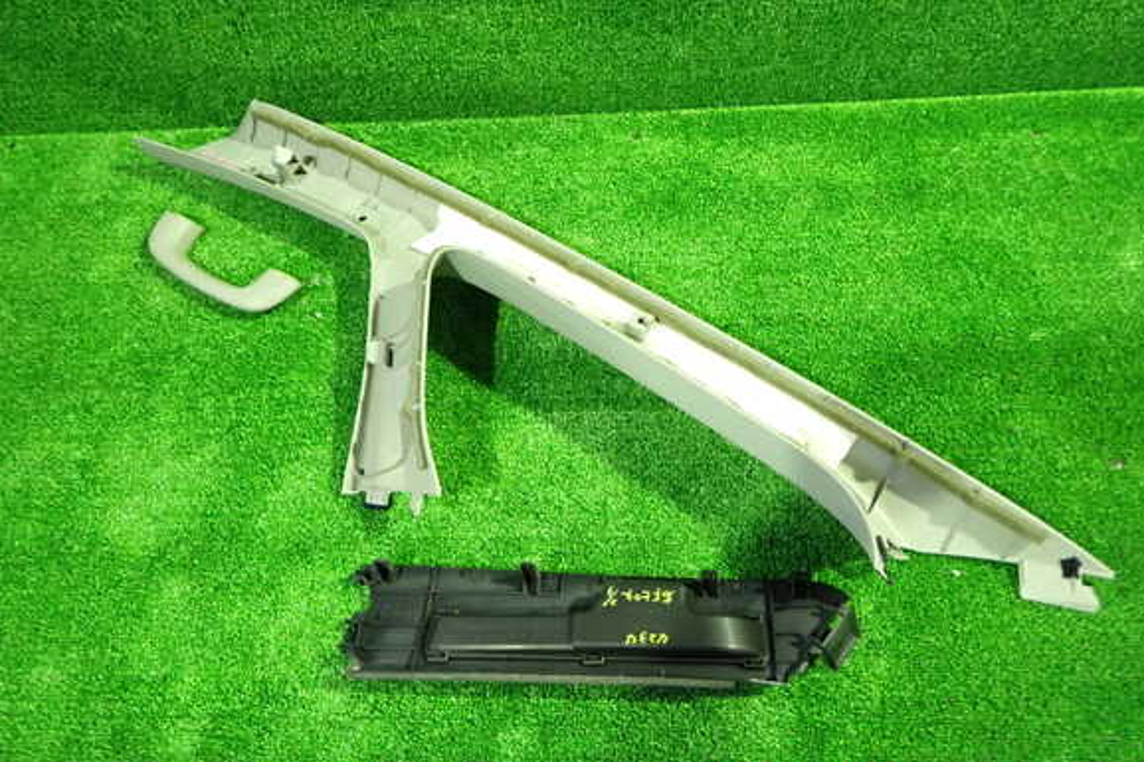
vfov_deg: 47.9
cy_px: 366
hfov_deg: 67.4
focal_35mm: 27
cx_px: 578
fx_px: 858
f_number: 2
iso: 800
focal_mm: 4.5
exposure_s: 1/30
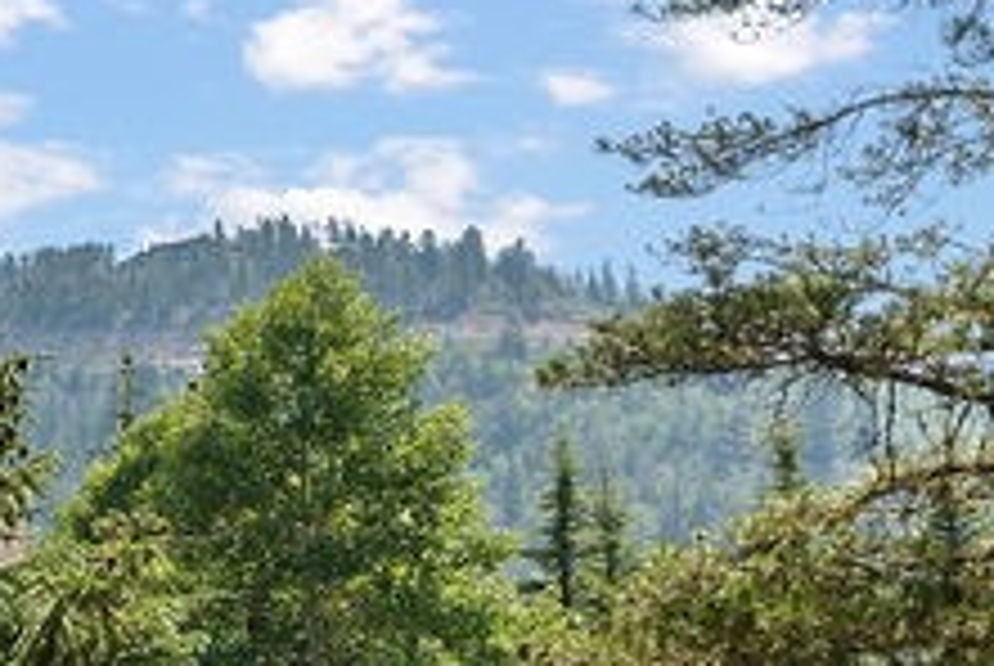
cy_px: 790
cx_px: -1178
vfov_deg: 17.1
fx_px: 2123
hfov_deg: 16.6
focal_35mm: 77
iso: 160
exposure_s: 1/160
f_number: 8
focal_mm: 16.6
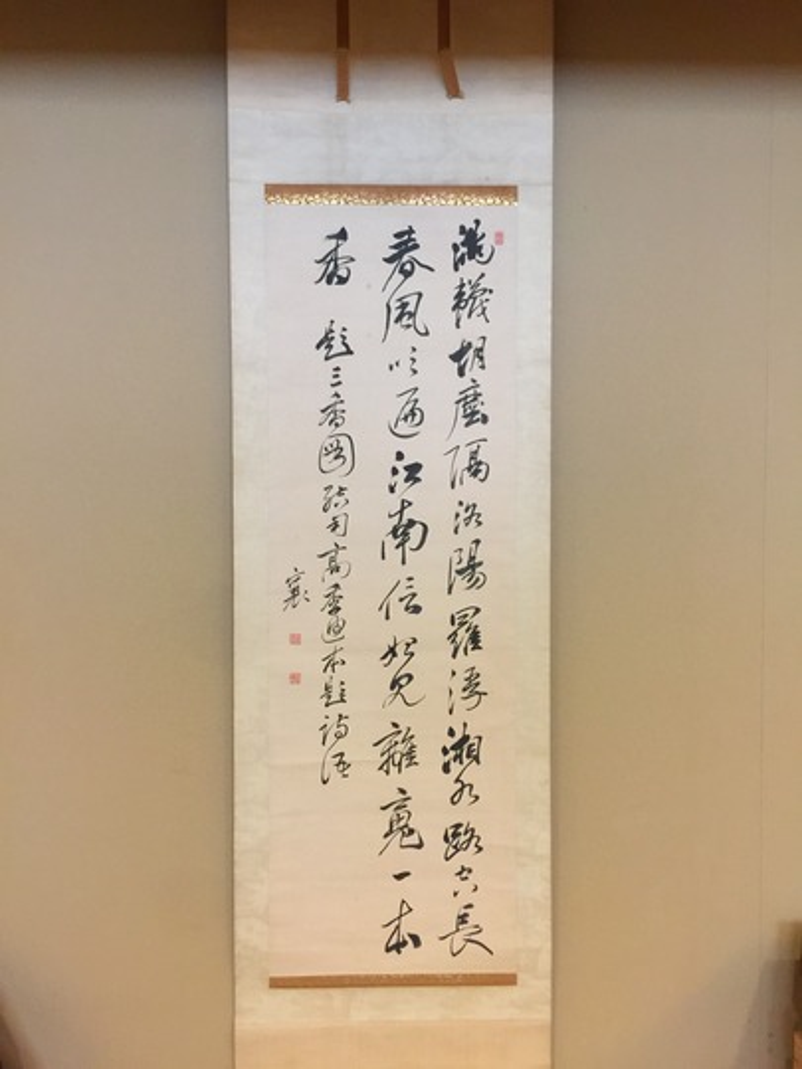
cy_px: 534
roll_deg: -0.3
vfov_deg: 61.7
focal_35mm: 29
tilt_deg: -1.6
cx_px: 401
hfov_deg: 48.2
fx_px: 896
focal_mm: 4.15
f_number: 2.2
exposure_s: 1/10
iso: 100
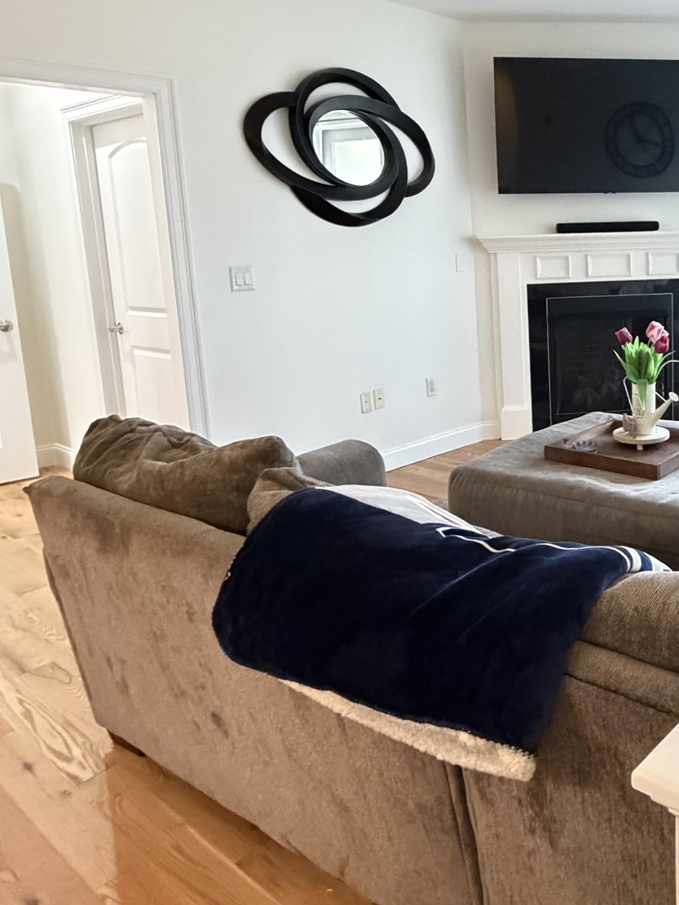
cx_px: 600
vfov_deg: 59.4
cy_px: 358
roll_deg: +1.3
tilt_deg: -8.3
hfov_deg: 43.2
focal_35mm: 30
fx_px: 785
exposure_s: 1/60
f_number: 2.2
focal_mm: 2.22
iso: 1250
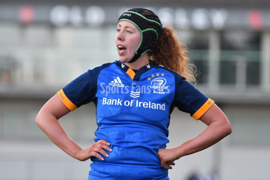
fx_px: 3899
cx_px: 135
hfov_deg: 4.0
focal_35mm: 520
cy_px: 90
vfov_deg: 2.6
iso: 720
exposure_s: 1/800
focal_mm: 260
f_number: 4
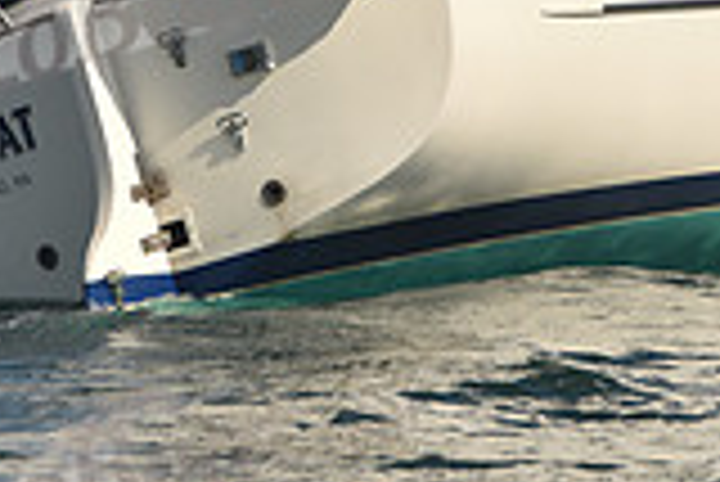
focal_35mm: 723
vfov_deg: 1.9
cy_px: -273
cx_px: 657
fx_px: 14473
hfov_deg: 2.8
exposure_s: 1/640
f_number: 9
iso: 250
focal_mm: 200
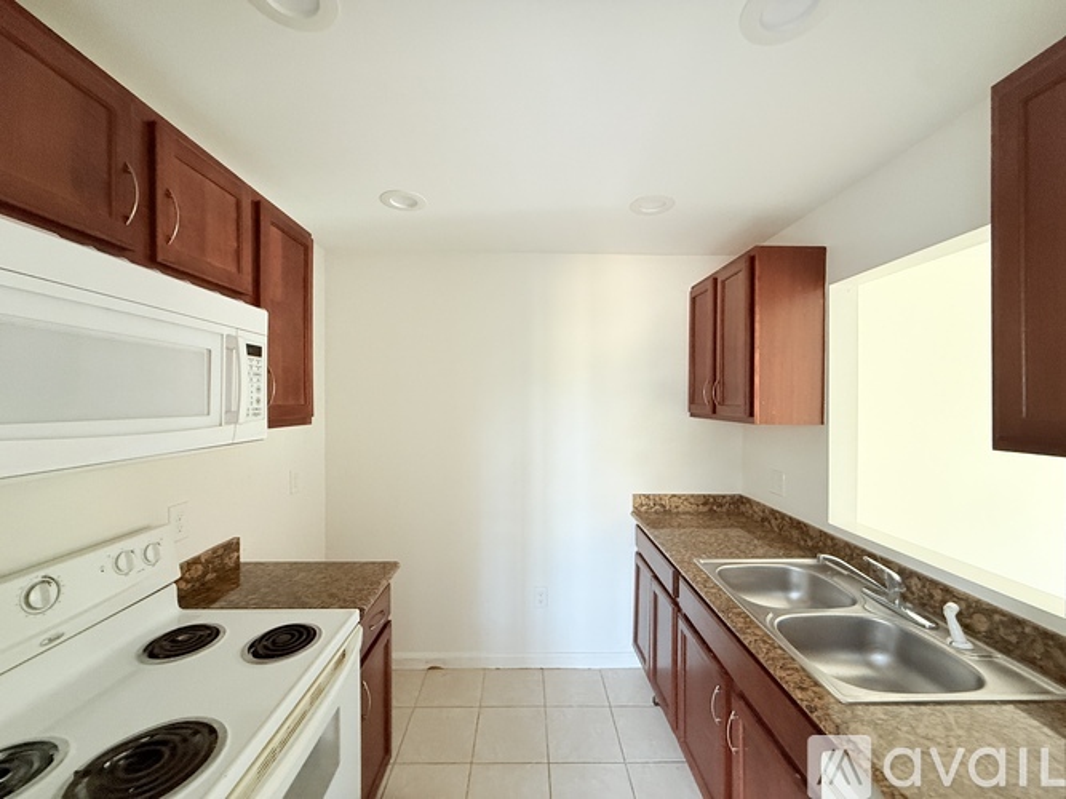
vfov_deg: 85.7
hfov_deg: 102.1
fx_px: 431
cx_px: 533
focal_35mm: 14
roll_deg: -0.1
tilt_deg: -0.4
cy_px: 400
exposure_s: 1/88
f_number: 2.2
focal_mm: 2.22
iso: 320
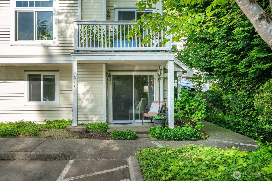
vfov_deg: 53.1
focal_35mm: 24
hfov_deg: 73.7
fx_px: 181
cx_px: 136
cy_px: 90
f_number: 7.1
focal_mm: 24
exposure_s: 1/100
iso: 100
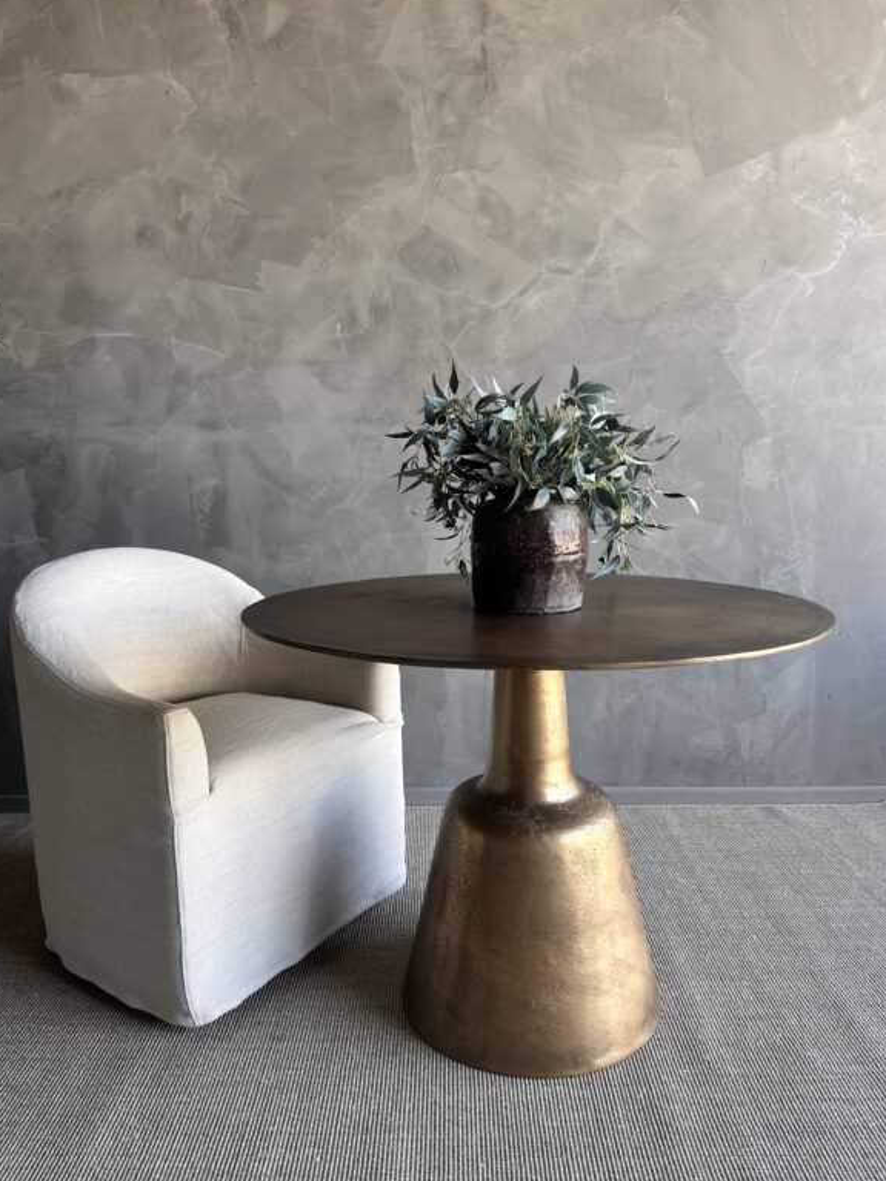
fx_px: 853
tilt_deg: -8.9
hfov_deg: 54.9
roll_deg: -0.1
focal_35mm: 25
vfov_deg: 69.4
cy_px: 604
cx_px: 452
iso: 64
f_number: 1.78
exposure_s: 1/121
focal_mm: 6.86
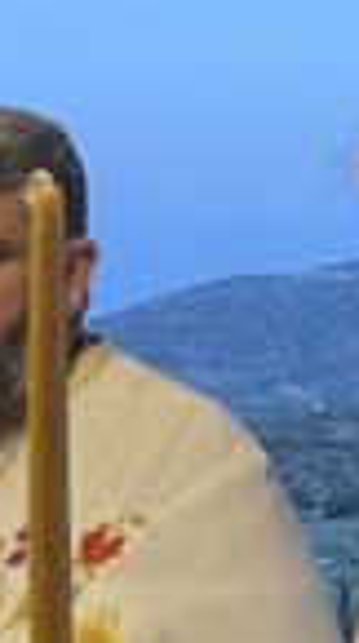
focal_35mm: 147
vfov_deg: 14.4
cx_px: -519
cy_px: 636
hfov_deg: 7.6
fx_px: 2501
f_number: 1.6
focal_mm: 4.2
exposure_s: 1/50
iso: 100
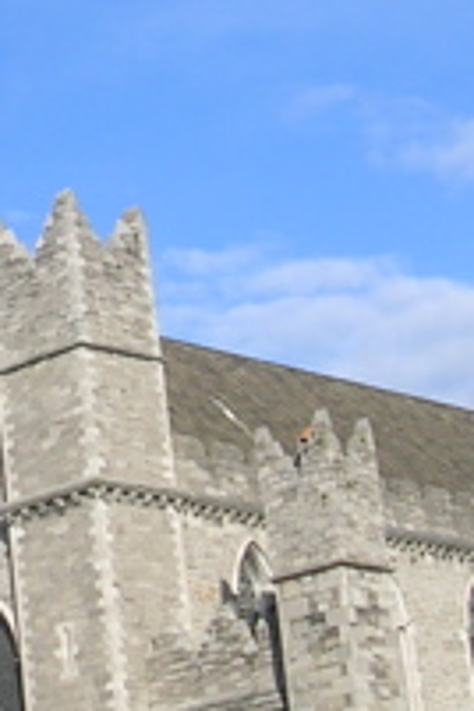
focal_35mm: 126
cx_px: -57
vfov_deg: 16.2
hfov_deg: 10.7
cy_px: 216
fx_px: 2488
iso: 50
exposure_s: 1/249
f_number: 5.6
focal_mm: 5.8
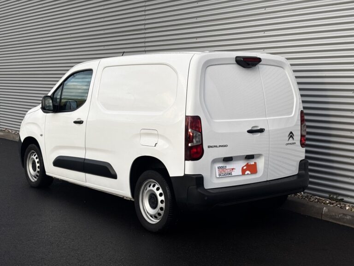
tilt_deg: -4.5
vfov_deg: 28.0
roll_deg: -0.7
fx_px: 532
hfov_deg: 36.8
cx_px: 177
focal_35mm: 52
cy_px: 133
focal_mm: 5.96
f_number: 1.6
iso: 32
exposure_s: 1/693
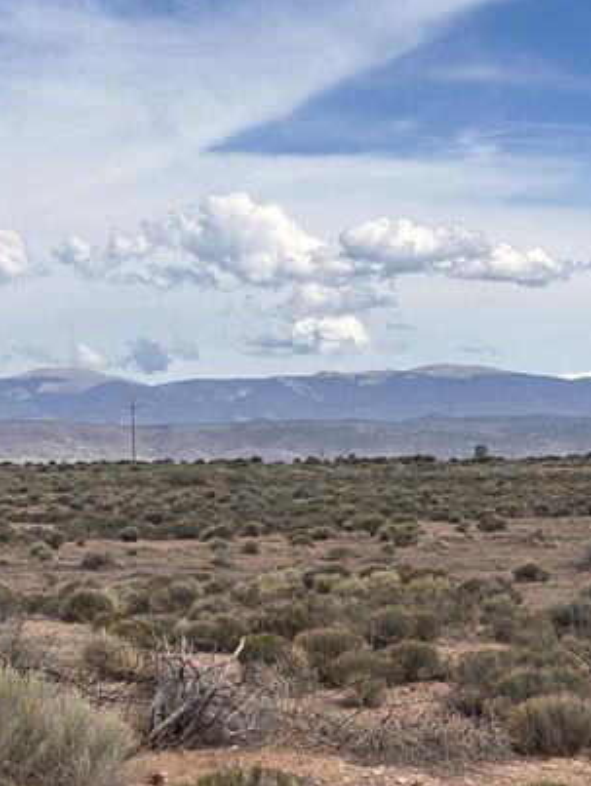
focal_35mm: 99
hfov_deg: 15.0
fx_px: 2250
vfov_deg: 19.8
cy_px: 480
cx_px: 324
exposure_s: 1/4082
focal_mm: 5.96
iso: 32
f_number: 1.6
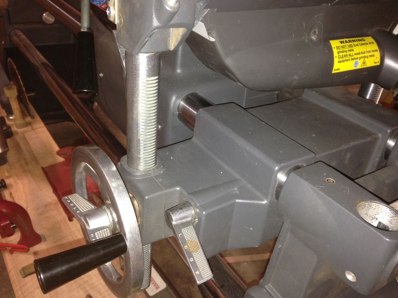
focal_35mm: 33
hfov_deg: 55.4
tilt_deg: -30.4
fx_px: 379
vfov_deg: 42.9
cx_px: 199
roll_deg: -6.1
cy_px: 149
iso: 125
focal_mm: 4.12
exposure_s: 1/16
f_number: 2.4
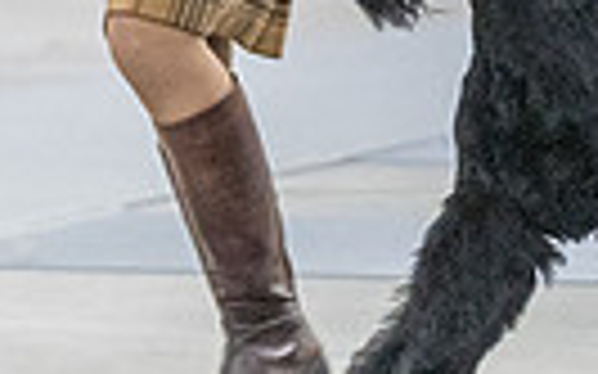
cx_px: 326
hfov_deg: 3.7
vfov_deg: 2.3
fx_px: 9351
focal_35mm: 574
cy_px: -324
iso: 6400
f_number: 3.2
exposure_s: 1/320
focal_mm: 111
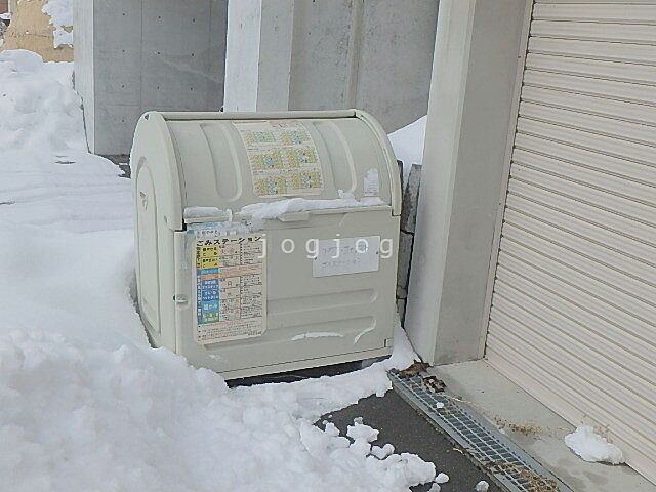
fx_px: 739
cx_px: 328
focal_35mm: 39
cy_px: 246
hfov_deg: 47.9
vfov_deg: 36.8
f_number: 5.1
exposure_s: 1/1000
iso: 125
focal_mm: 6.9
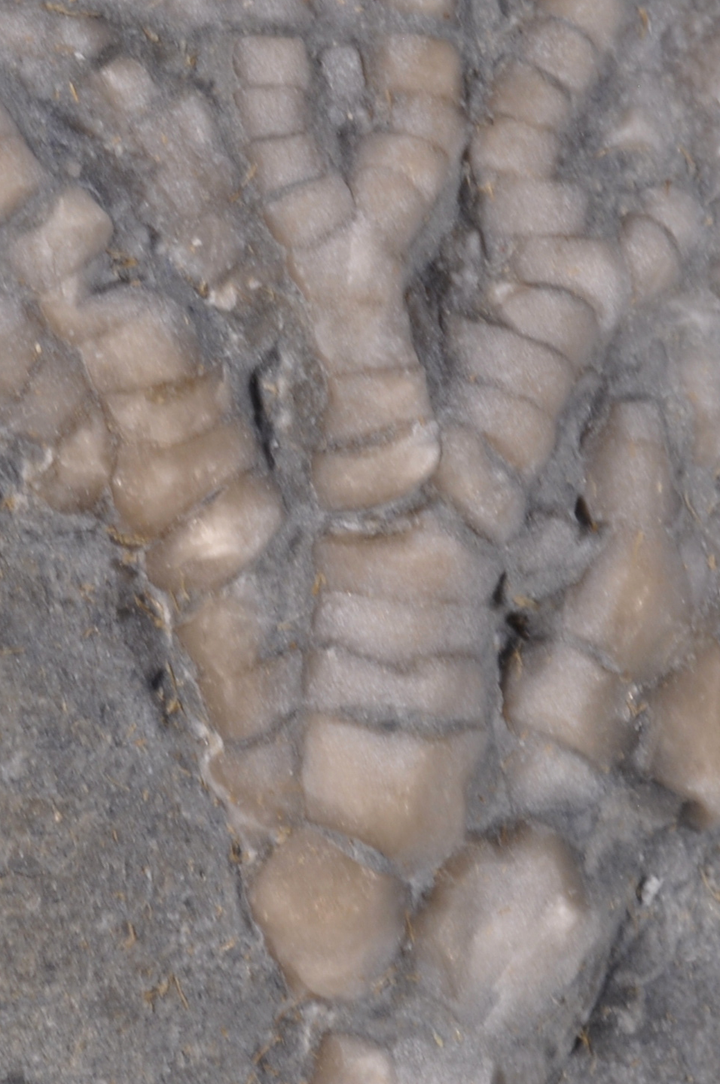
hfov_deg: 6.8
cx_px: 296
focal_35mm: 201
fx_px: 6047
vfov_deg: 10.2
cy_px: 681
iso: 200
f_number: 32
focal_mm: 60
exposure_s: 1/10
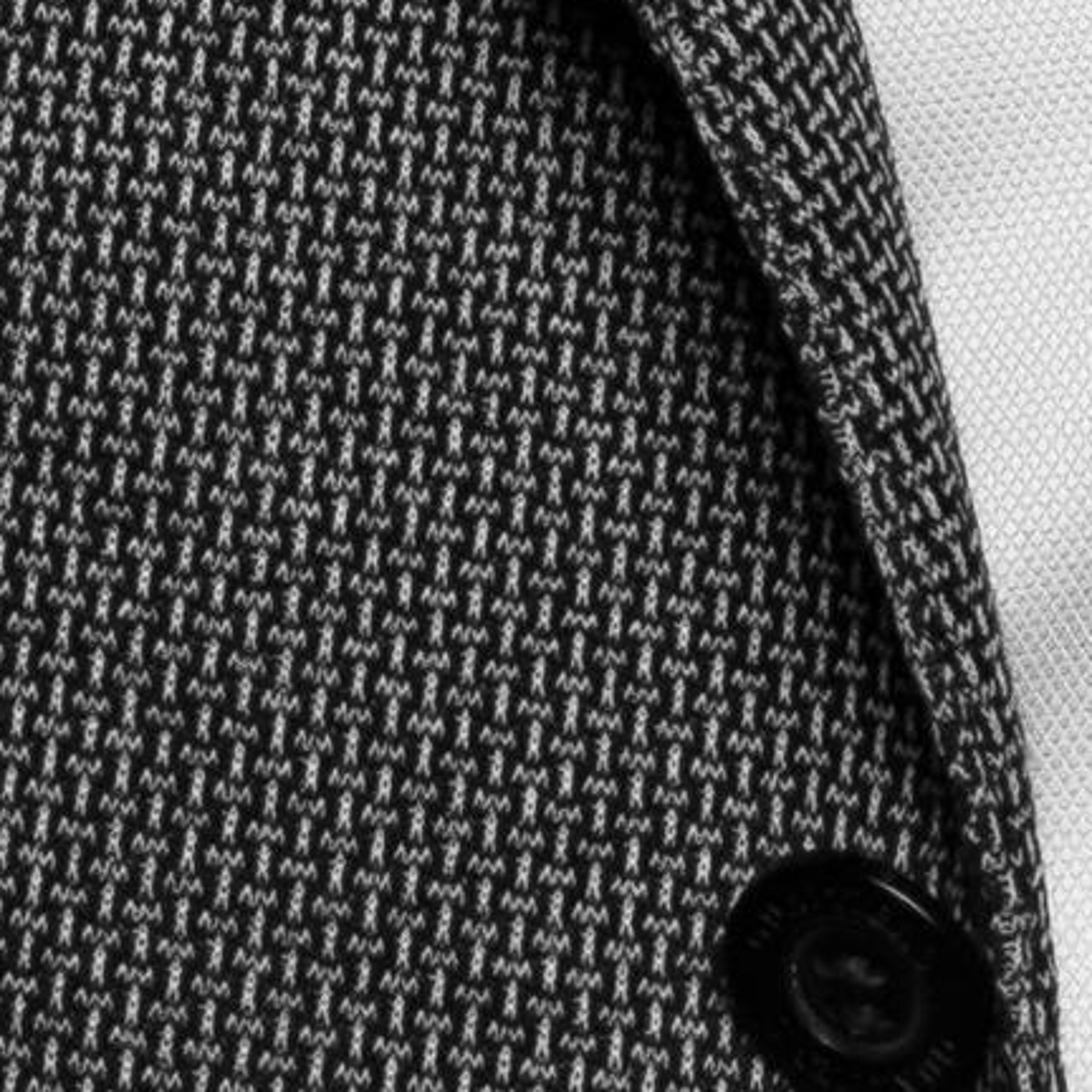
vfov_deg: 5.0
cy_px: -3233
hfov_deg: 5.5
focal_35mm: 317
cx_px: 394
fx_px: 11314
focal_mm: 28
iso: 100
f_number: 8
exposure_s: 1/160
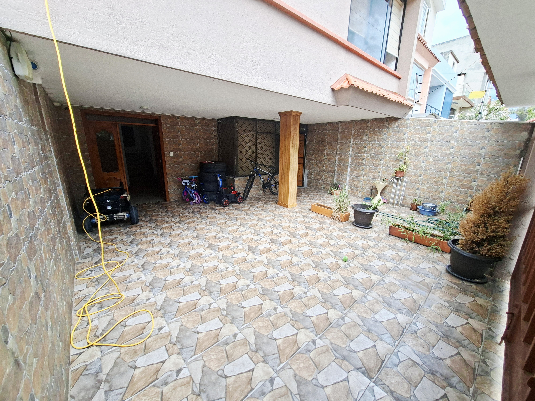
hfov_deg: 106.2
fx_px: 201
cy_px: 200
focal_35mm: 13
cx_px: 268
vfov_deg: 89.9
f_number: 2.2
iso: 40
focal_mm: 1.74
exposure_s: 1/60.2
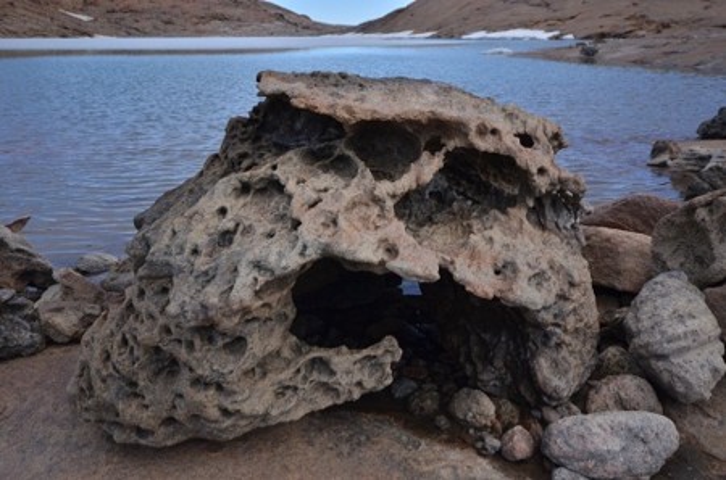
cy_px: 240
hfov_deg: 62.0
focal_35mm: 30
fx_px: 604
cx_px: 363
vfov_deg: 43.4
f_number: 5.6
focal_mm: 20
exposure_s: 1/8000
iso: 800
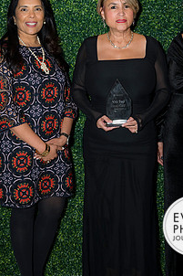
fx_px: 557
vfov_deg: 27.4
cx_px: 117
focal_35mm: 73
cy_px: 80
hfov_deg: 18.6
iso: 800
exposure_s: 1/160
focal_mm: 49
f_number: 5
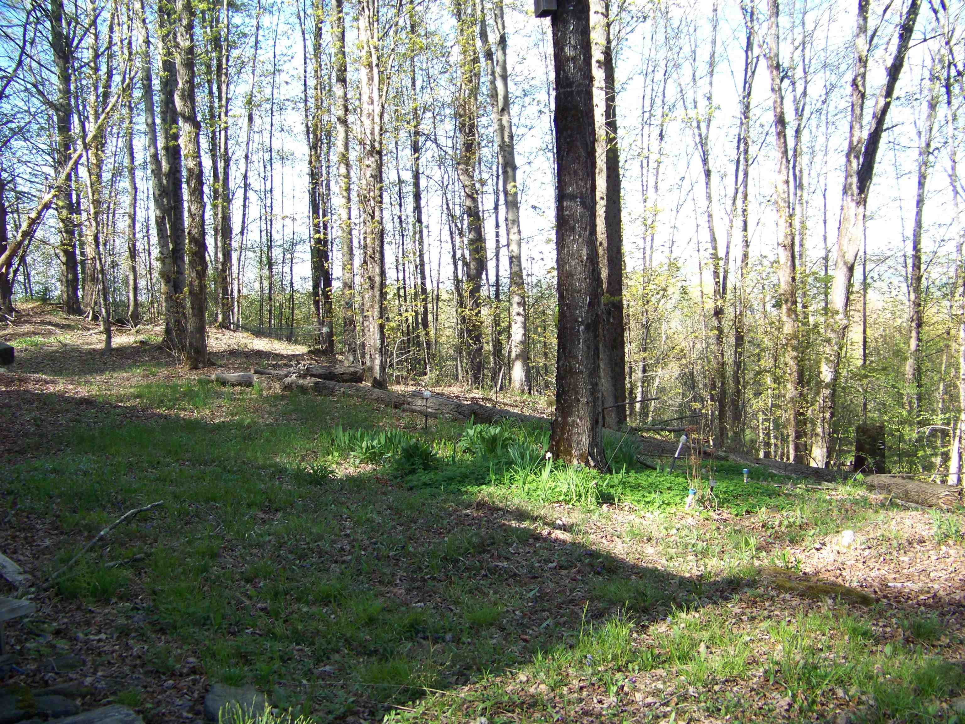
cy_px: 362
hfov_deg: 51.4
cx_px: 482
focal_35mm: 36
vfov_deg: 39.7
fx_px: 1004
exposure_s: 1/160
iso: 69
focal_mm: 5.85
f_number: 2.8
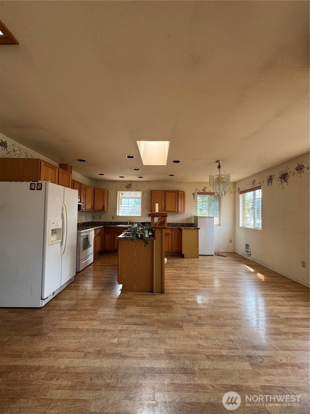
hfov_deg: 85.7
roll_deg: -0.7
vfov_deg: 102.1
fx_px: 167
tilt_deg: +2.9
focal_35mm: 14
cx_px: 155
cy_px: 207
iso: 64
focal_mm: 2.22
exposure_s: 1/99
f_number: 2.2
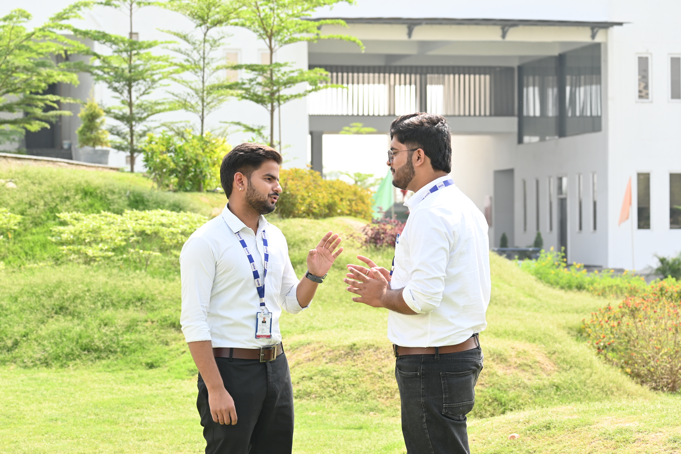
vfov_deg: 12.9
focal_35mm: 106
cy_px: 227
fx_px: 2014
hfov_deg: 19.2
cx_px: 340
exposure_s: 1/250
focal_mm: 71
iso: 160
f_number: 5.6
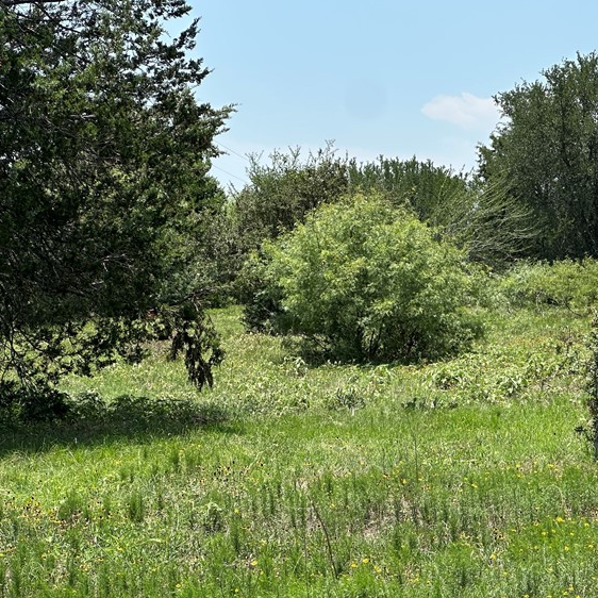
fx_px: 2424
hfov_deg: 14.0
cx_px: 470
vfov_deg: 14.0
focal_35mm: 124
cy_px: 385
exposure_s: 1/440
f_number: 2.8
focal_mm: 9
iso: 32
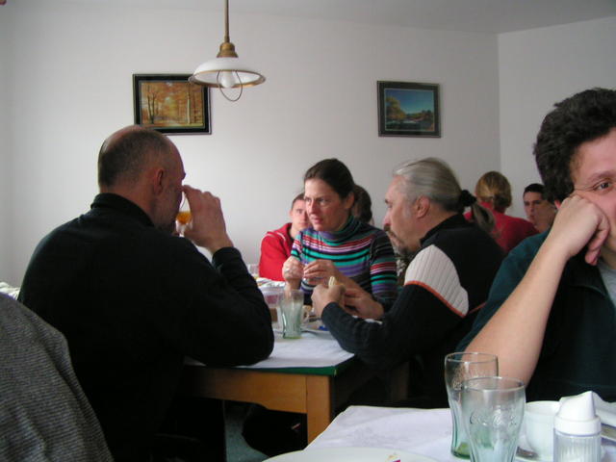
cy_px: 231
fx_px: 676
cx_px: 308
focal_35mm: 38
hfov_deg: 49.0
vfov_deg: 37.7
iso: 200
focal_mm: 5.8
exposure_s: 1/25
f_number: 2.8
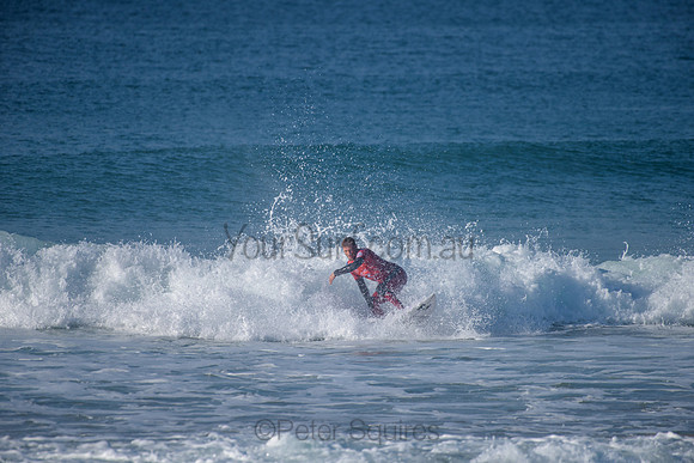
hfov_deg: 4.0
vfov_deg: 2.7
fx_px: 9975
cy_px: 232
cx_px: 347
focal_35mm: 517
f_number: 5.6
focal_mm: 500
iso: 220
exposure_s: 1/2000
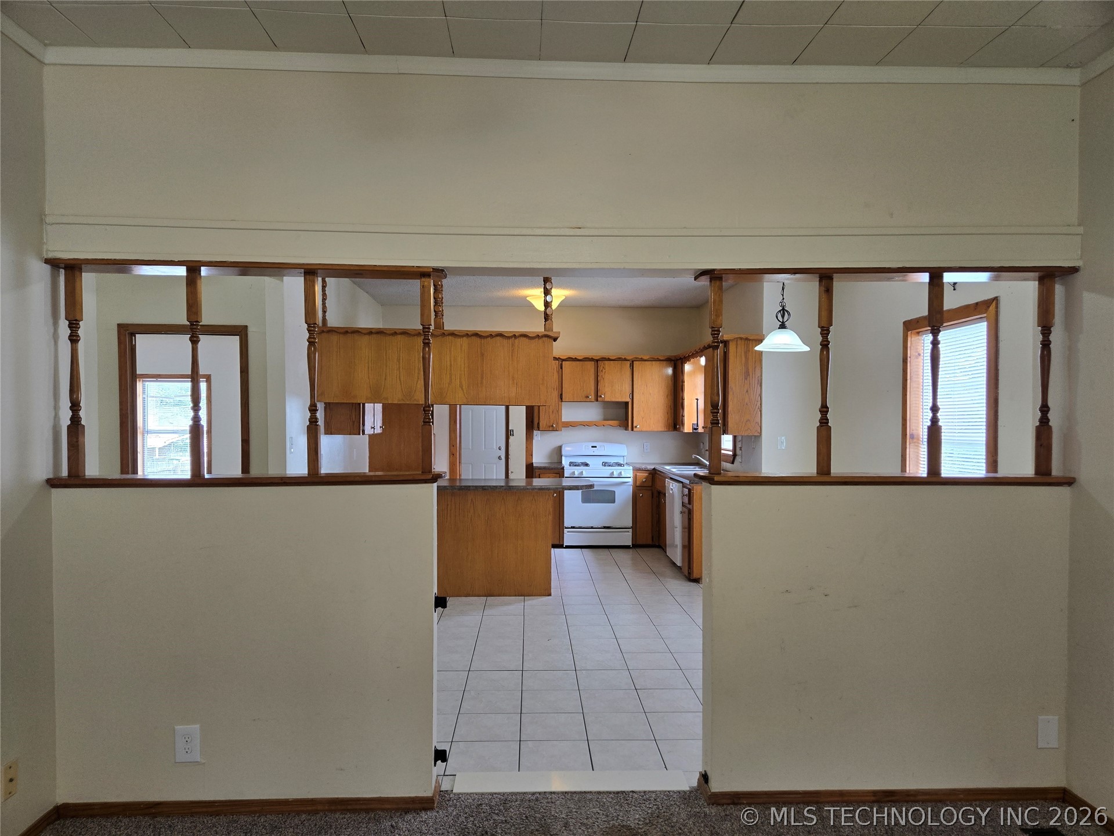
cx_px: 557
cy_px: 418
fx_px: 740
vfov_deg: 58.9
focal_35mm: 23
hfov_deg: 73.9
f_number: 1.8
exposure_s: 1/120
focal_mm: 5.4
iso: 80
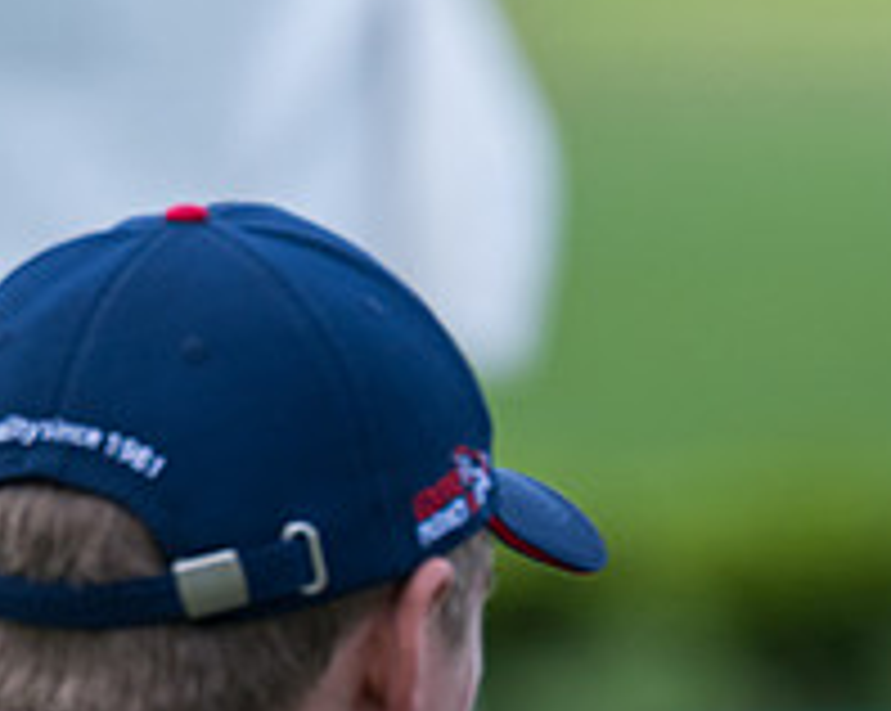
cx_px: 1477
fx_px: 29005
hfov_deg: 1.8
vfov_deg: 1.4
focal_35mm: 1101
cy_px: 1020
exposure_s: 1/1600
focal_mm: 280
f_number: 5
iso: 400
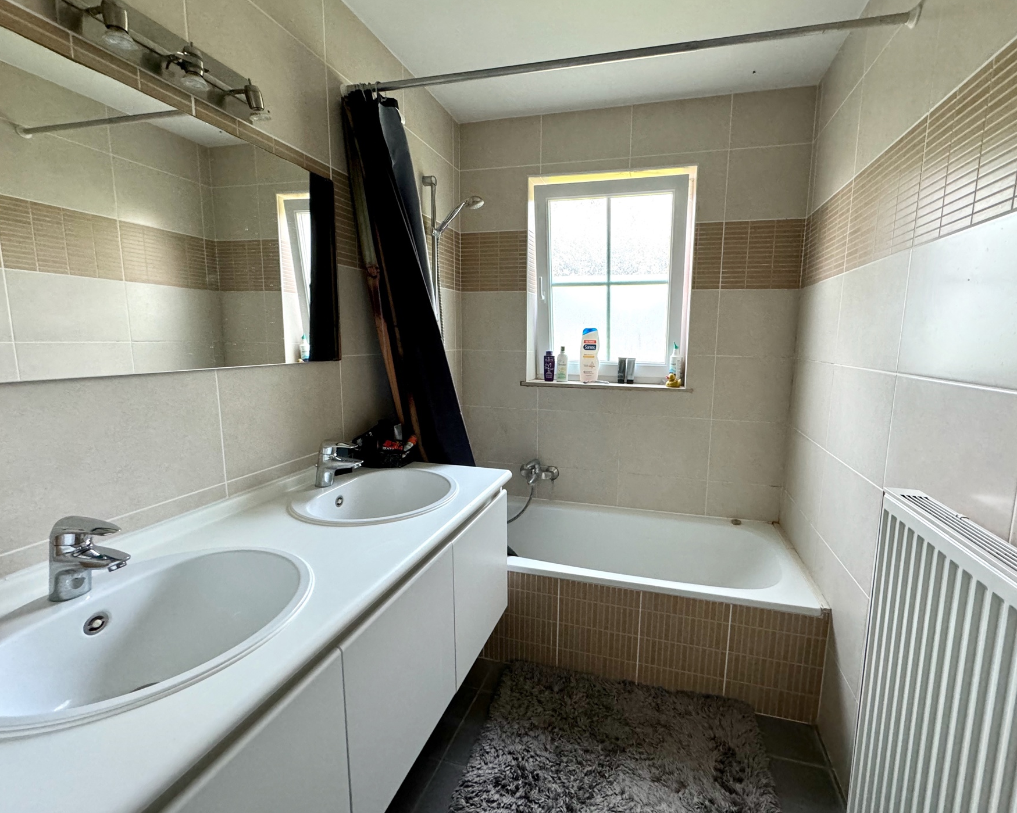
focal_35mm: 15
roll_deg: -0.3
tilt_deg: -7.5
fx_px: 451
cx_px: 552
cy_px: 401
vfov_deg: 84.0
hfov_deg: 96.6
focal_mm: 2.22
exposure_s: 1/99
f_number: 2.2
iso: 320
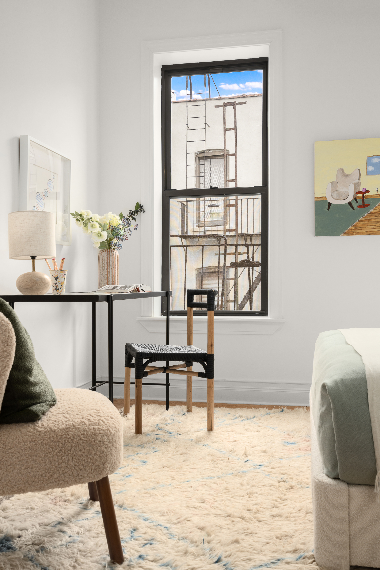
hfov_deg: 37.9
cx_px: 190
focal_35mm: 35
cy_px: 285
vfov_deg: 54.4
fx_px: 554
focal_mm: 35
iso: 400
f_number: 11
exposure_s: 1/2.5
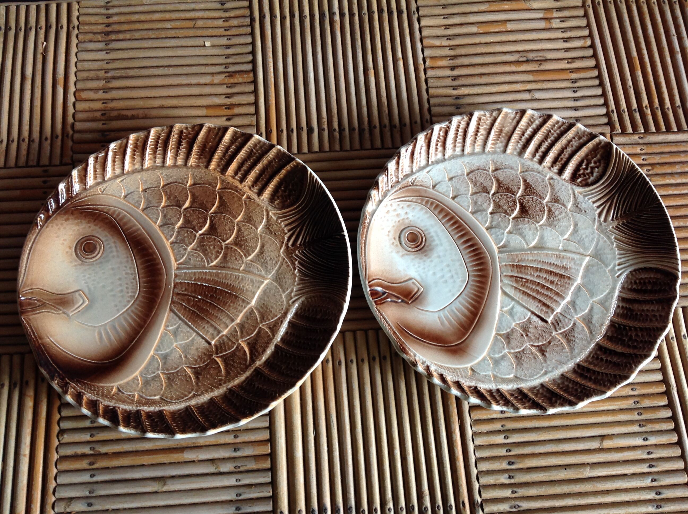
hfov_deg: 52.7
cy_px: 257
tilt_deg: -72.0
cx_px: 344
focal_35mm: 35
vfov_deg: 40.6
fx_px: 695
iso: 64
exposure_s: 1/15
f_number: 2.4
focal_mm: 4.28
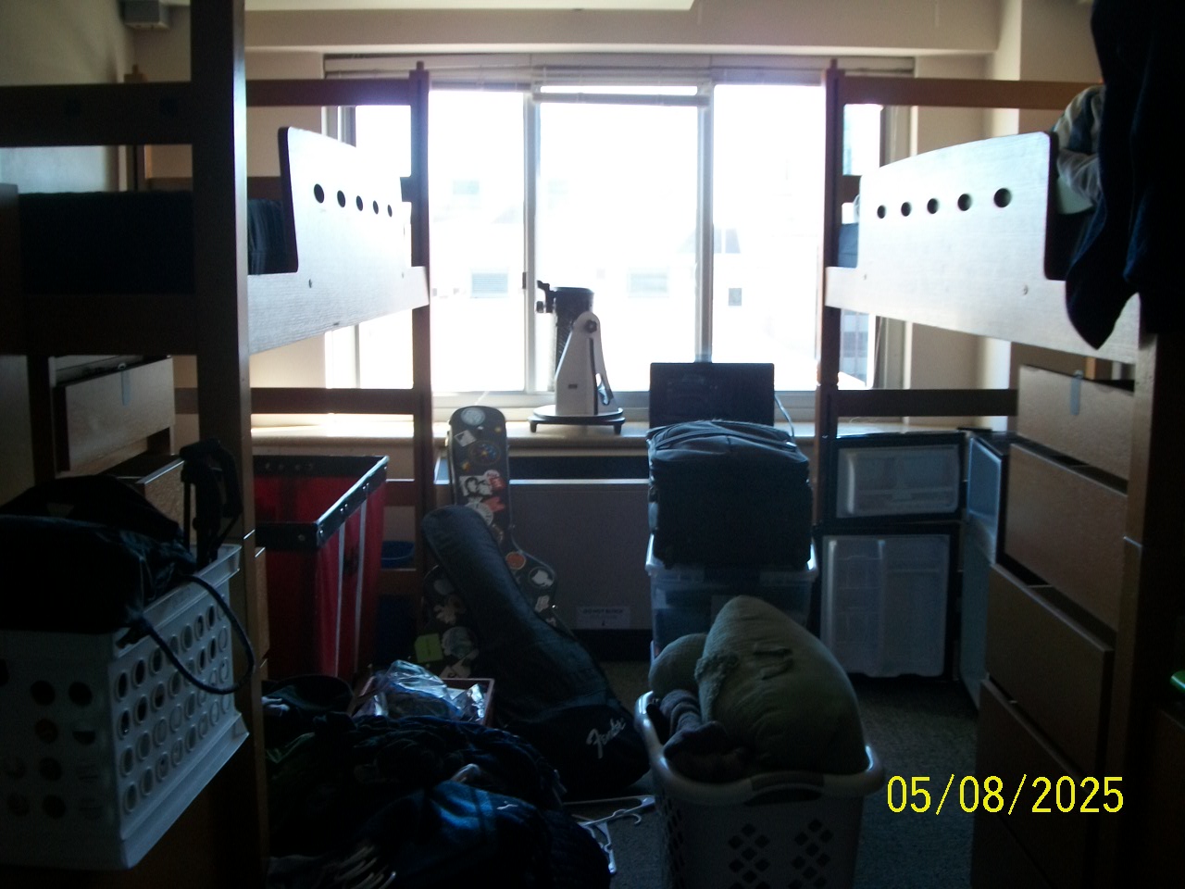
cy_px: 444
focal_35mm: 32
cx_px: 592
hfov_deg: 56.8
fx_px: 1095
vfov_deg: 44.2
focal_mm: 5.7
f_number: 2.9
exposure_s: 1/40
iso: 80
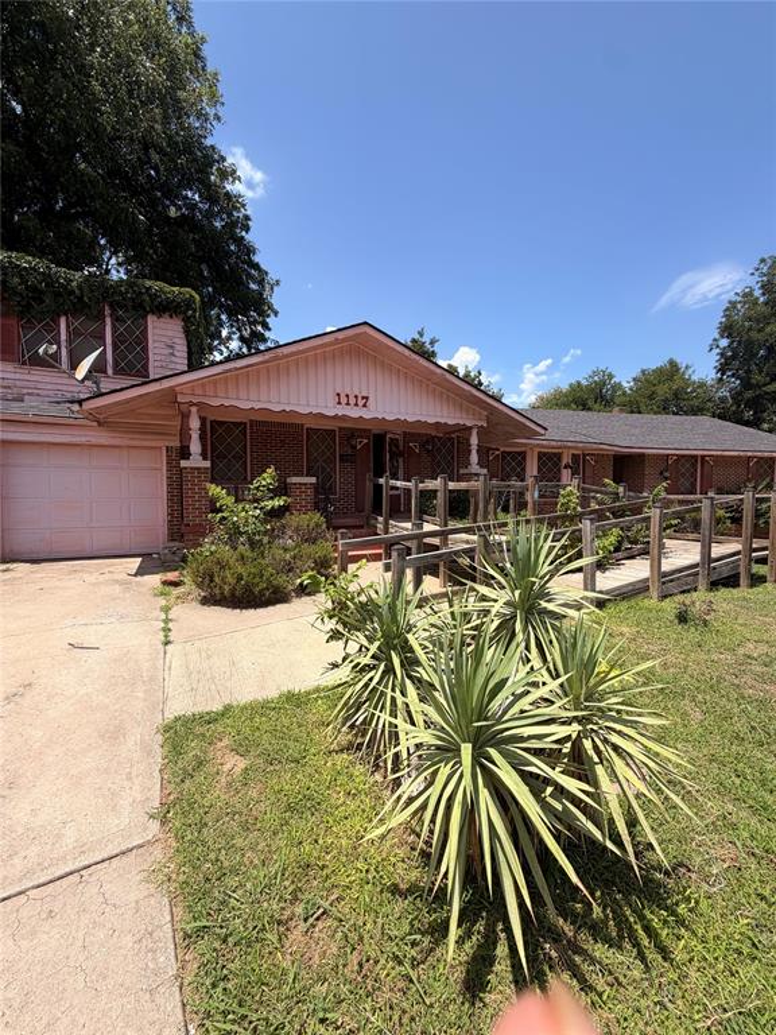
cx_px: 388
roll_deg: +0.0
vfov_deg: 102.1
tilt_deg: -2.9
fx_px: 418
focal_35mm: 14
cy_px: 518
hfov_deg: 85.7
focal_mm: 2.22
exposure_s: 1/770
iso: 25
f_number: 2.2
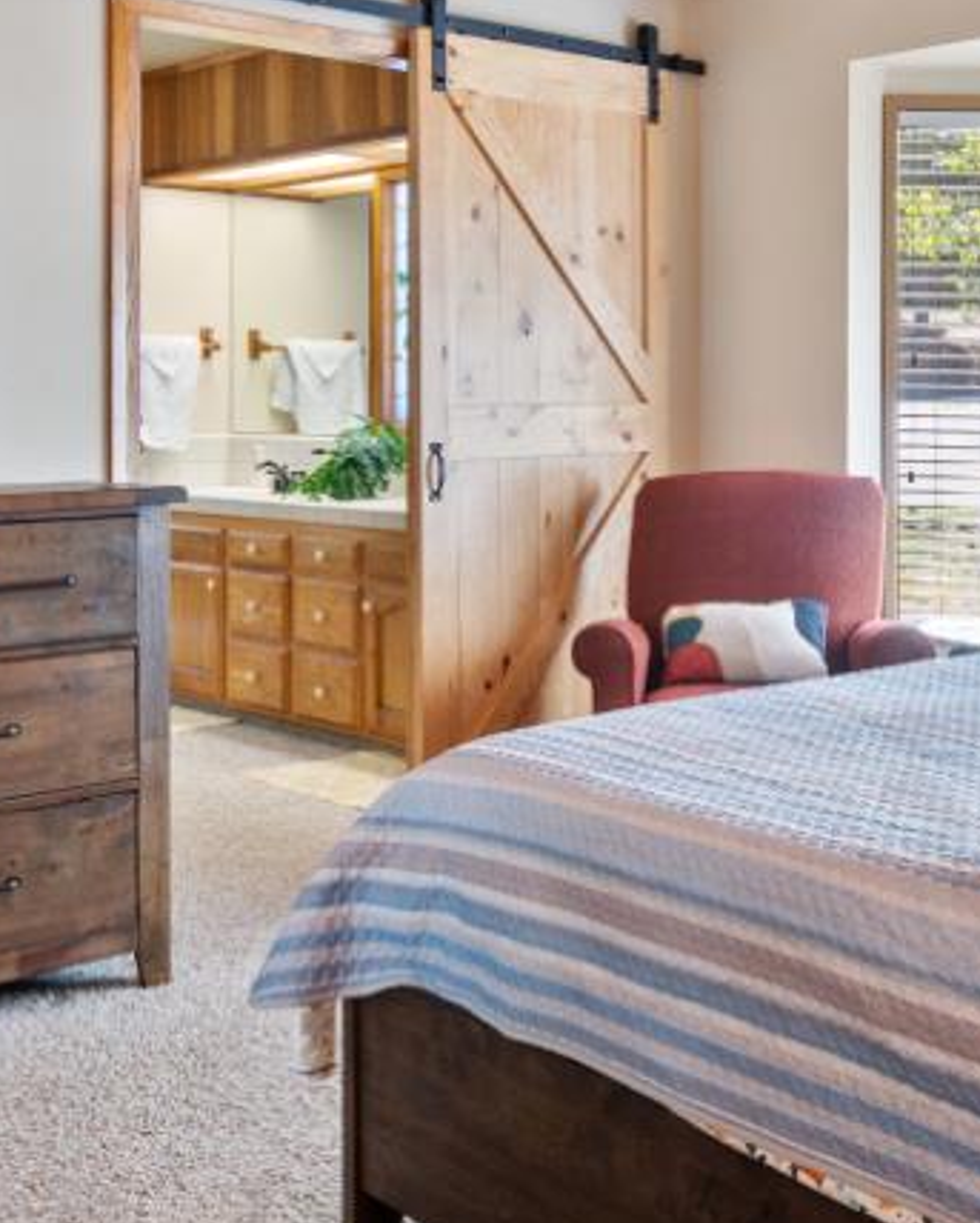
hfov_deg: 32.8
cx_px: 511
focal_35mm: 46
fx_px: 1666
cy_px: 446
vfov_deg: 40.0
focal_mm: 14
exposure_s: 1/4
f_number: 9
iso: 250
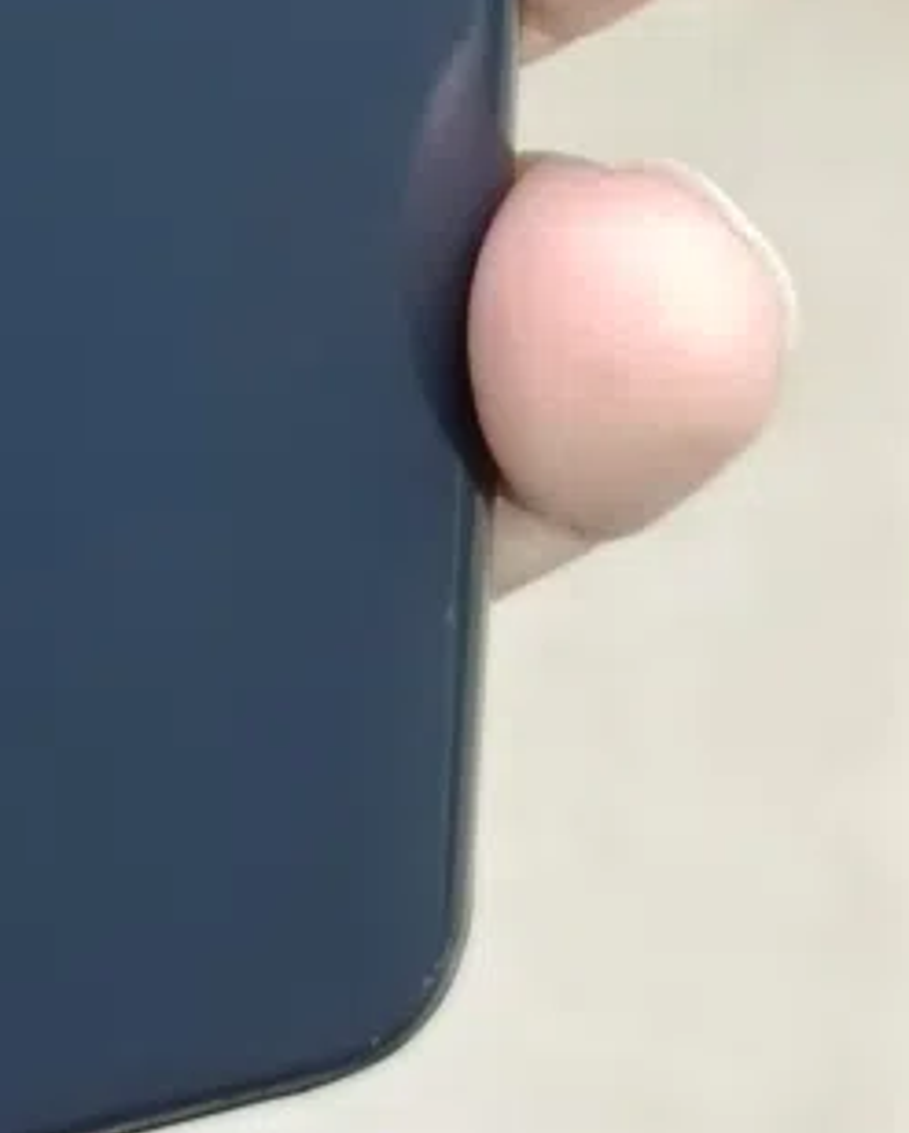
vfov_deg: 8.7
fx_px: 7253
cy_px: -745
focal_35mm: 216
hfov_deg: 7.1
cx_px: -475
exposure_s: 1/50
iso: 400
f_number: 1.7
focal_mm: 4.7
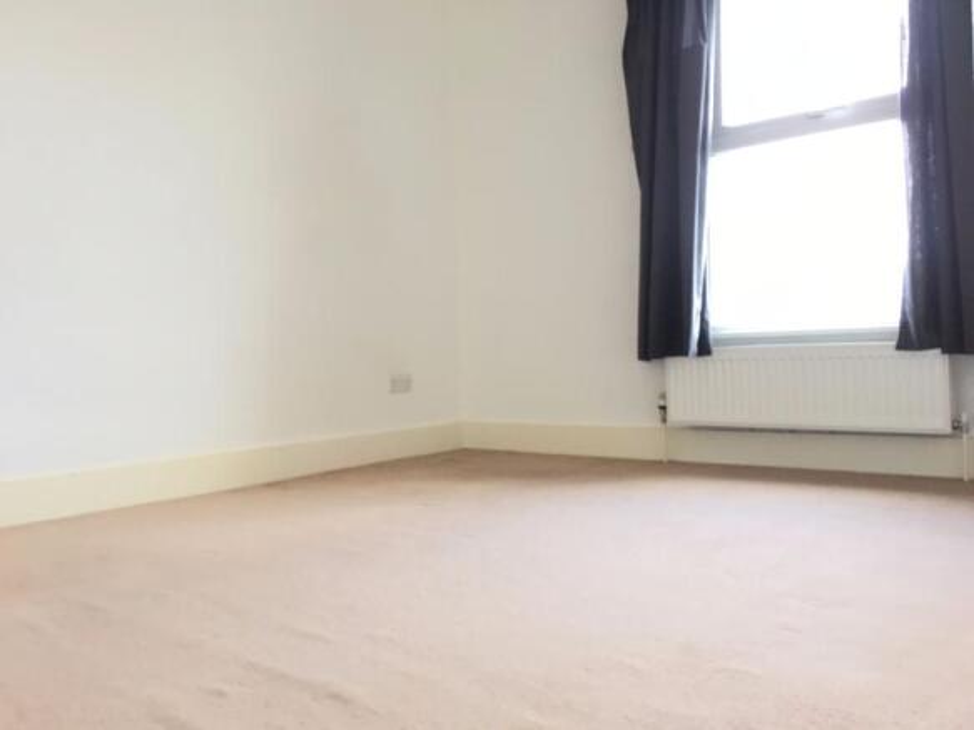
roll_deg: +1.4
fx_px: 816
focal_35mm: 29
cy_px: 365
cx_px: 487
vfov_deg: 48.2
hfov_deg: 61.7
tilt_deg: +0.2
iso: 50
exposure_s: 1/33
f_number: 2.2
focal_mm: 4.15
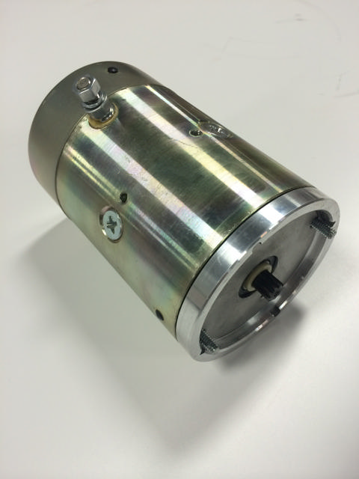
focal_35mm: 30
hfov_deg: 46.8
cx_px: 180
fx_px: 415
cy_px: 240
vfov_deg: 60.0
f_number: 2.2
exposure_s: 1/40
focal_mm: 4.12
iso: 40
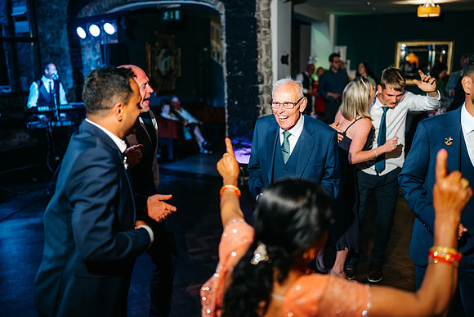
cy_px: 158
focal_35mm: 35
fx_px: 461
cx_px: 237
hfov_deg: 54.4
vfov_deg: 37.9
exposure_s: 1/200
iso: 400
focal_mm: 35
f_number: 1.6
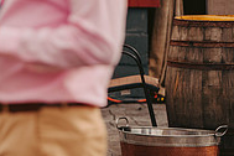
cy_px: -18
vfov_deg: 3.4
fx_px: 2593
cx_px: -99
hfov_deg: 5.1
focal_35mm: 399
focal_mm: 130
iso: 200
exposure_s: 1/1600
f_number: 2.8
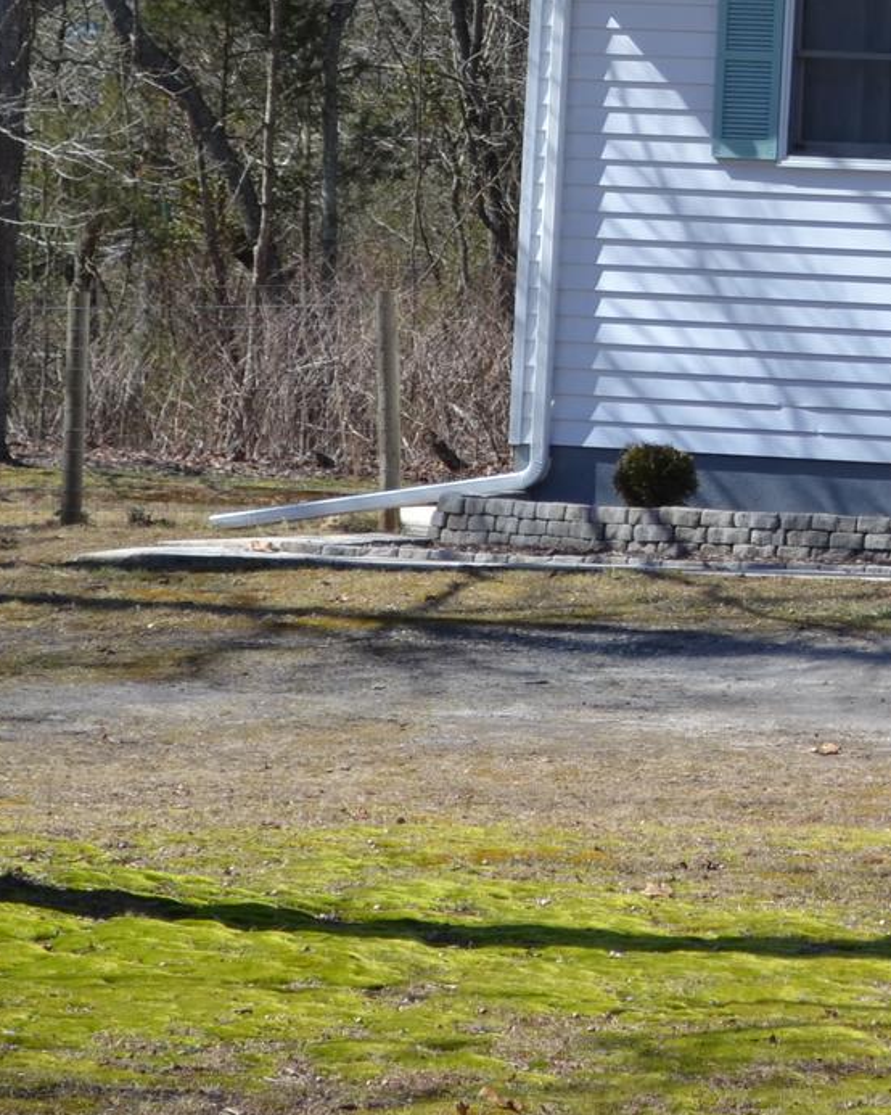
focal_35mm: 208
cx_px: 1558
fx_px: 6859
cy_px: 168
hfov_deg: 7.2
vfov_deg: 9.3
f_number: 7.1
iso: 100
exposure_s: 1/250
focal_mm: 50
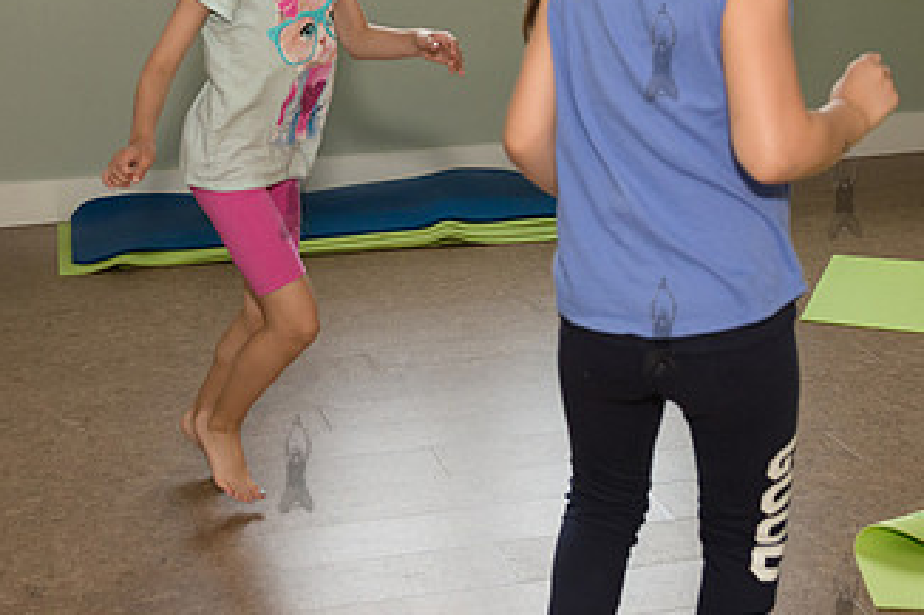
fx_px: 1462
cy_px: 188
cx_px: 295
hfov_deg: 34.7
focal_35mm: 57
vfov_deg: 23.6
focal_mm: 32
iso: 1600
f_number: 4
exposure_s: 1/640
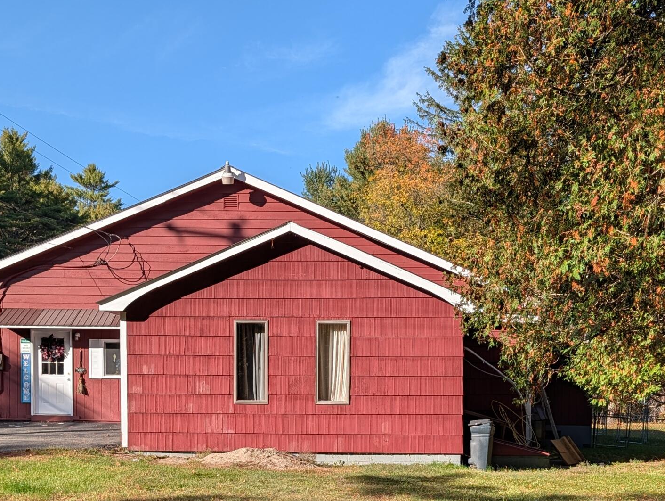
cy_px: 424
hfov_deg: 37.4
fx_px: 981
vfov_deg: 27.8
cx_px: 341
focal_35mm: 51
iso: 22
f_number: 1.68
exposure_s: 1/813
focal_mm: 6.9
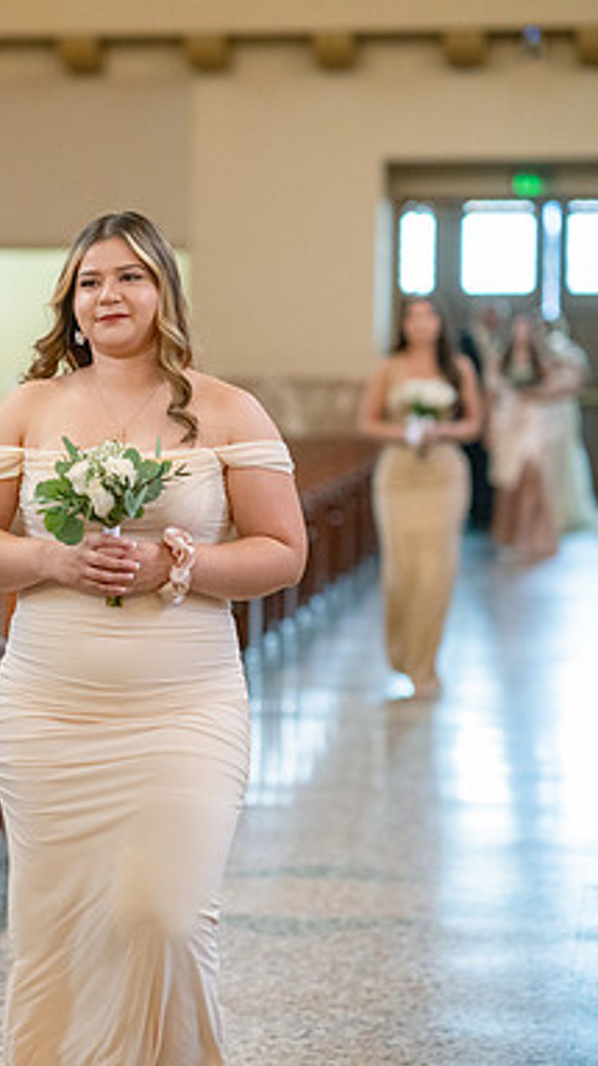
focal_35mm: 135
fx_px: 3811
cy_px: 536
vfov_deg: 15.9
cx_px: -92
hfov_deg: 8.9
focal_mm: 85
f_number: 2
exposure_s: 1/125
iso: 2000
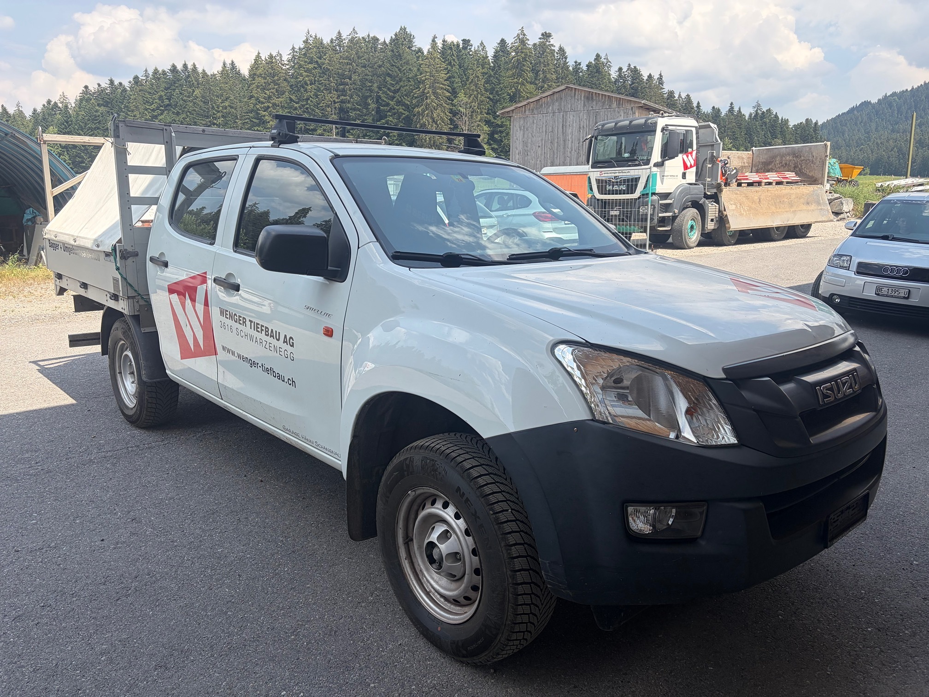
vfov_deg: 53.1
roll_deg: -0.1
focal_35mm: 26
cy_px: 348
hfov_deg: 67.3
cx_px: 464
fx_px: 698
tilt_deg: -10.8
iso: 50
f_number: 1.6
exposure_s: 1/1393
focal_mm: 5.96
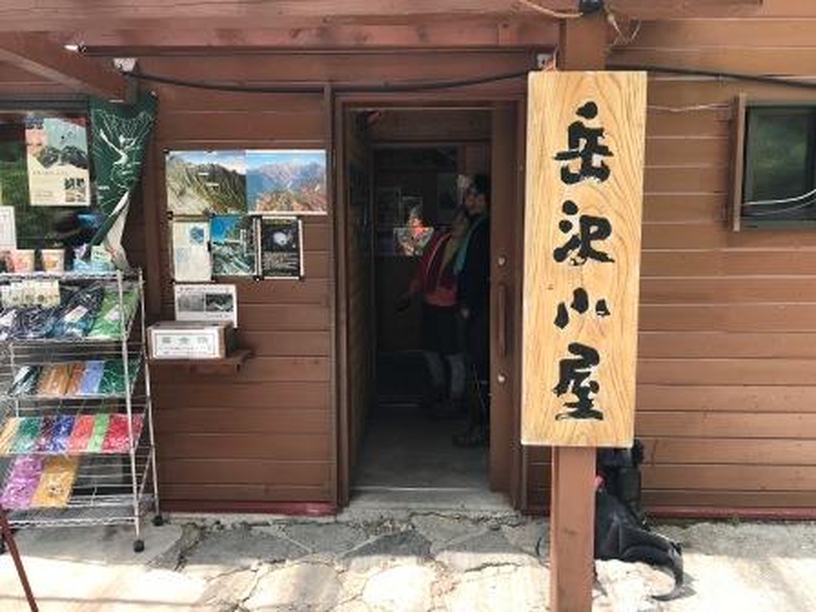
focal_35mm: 28
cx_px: 408
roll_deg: +0.2
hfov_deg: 63.4
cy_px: 306
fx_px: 660
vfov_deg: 49.7
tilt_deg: -5.8
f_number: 1.8
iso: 20
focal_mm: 3.99
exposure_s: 1/392
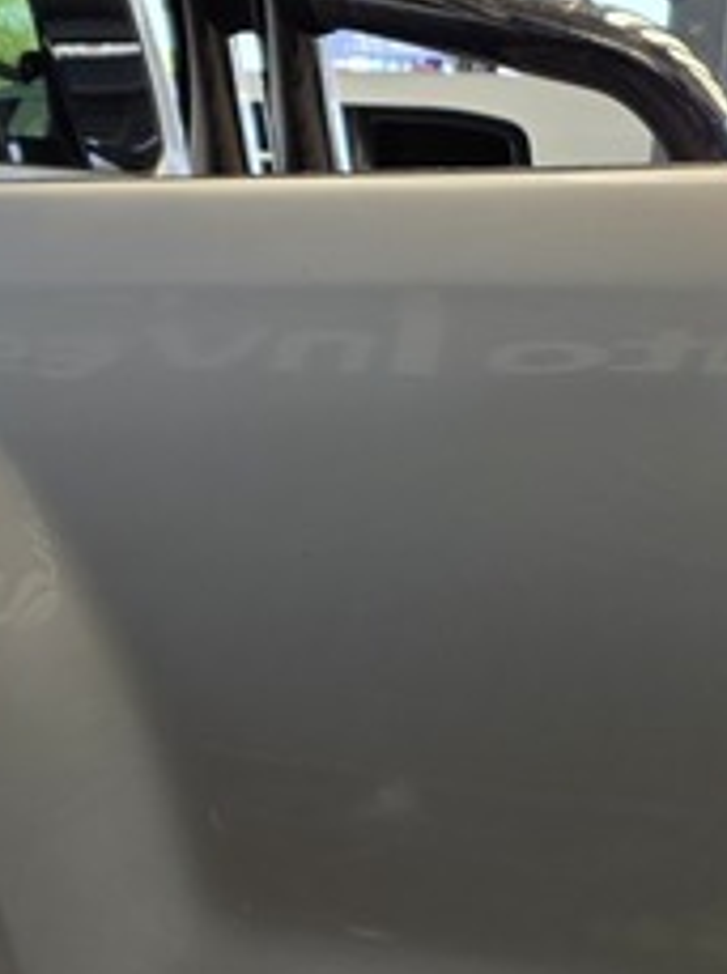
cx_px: 30
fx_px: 2892
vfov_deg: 18.9
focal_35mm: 103
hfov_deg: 14.1
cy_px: 795
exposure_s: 1/359
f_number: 1.7
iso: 50
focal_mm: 6.25
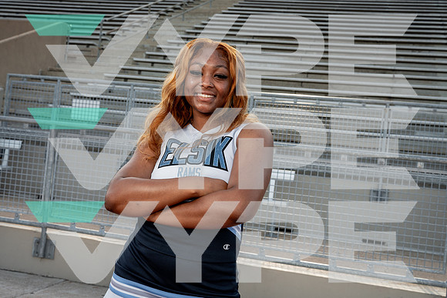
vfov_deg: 29.3
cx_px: 224
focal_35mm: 46
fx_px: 571
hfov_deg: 42.7
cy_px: 149
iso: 400
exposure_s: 1/250
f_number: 8
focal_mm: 46
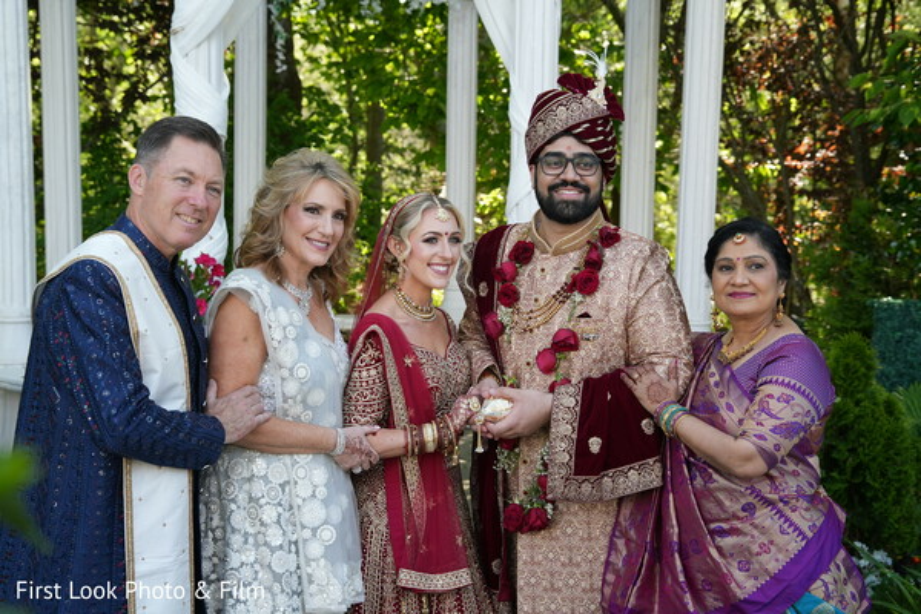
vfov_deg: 23.8
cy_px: 307
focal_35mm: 57
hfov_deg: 35.1
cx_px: 460
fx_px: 1458
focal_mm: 57
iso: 800
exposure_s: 1/320
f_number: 6.3
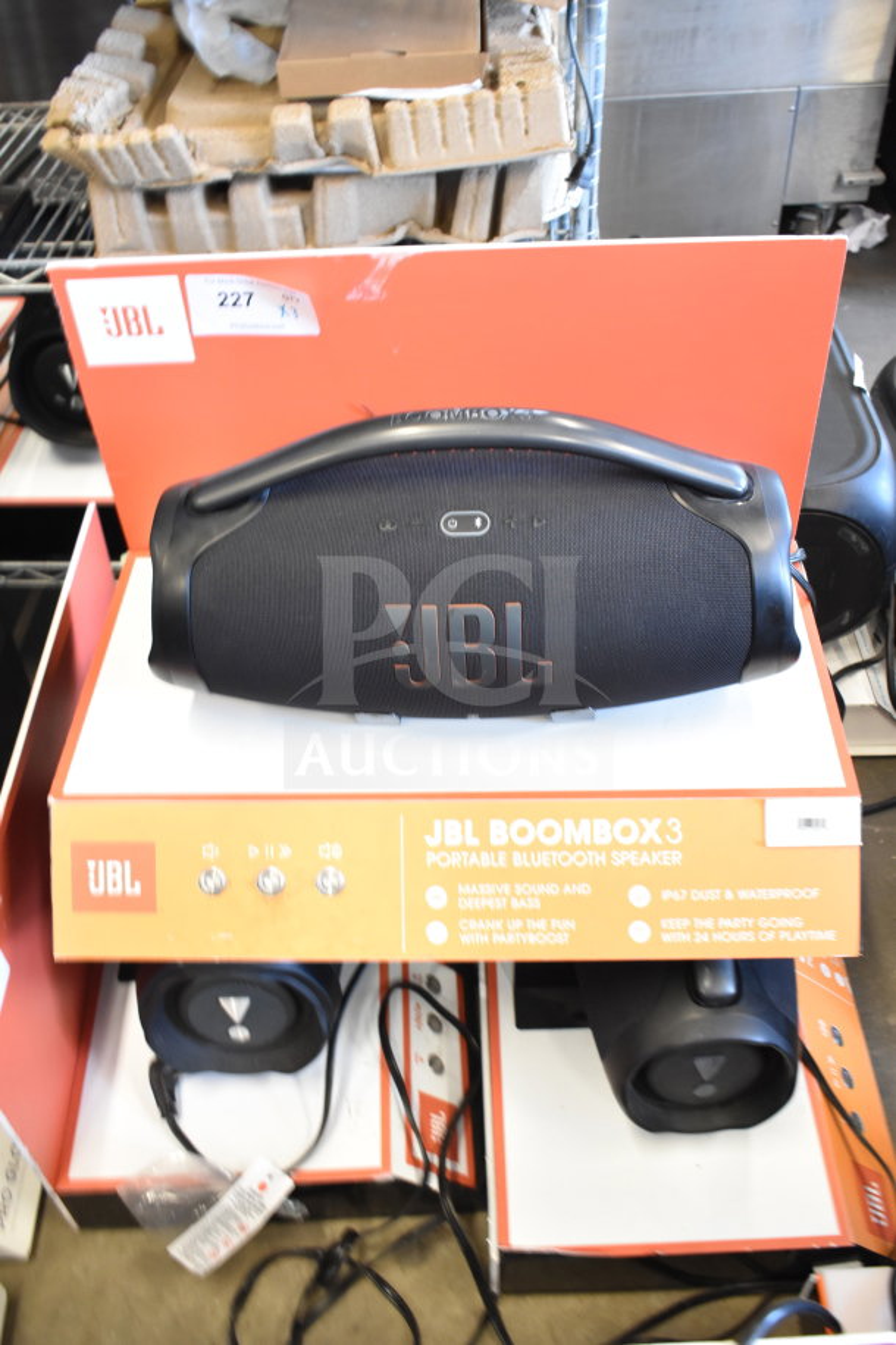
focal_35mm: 33
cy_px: 672
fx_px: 1232
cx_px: 448
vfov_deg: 57.2
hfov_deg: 40.0
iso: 1600
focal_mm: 22
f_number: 3.8
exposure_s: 1/30
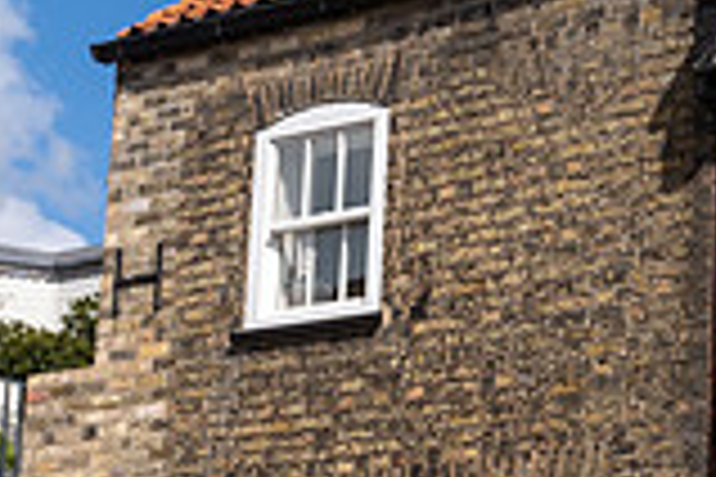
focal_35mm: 117
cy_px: 677
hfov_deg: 15.7
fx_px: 2327
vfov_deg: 11.3
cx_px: 1153
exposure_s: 1/1000
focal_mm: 32
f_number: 5
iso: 125
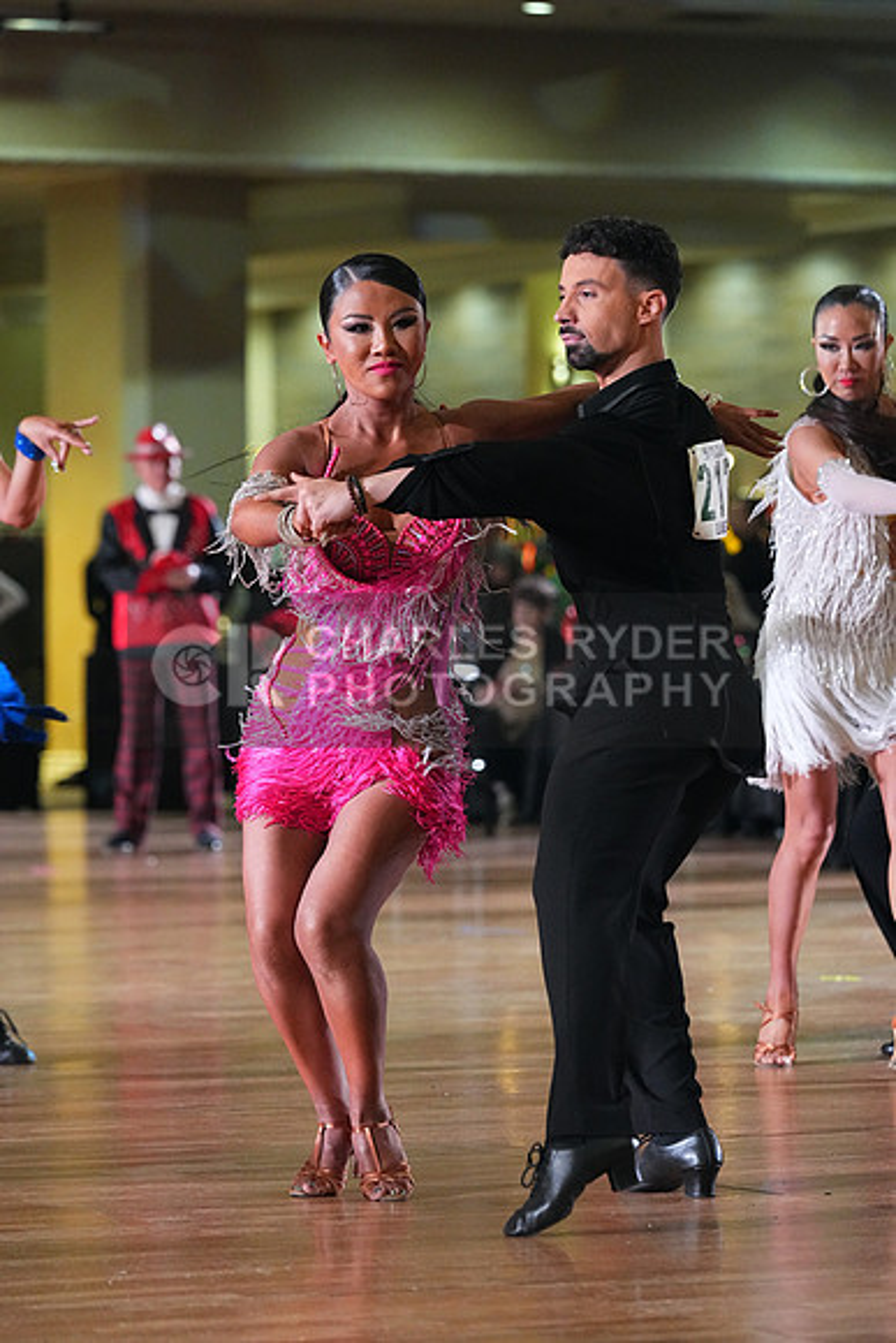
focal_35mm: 176
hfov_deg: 7.8
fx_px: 6566
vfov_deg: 11.7
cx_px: 448
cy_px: 672
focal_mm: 176
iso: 8000
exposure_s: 1/400
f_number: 5
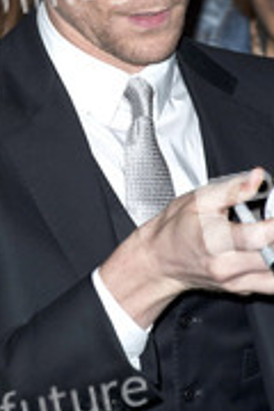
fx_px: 4304
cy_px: 89
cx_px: 106
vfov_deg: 5.5
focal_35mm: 377
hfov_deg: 3.6
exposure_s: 1/200
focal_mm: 170
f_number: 7.1
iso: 800
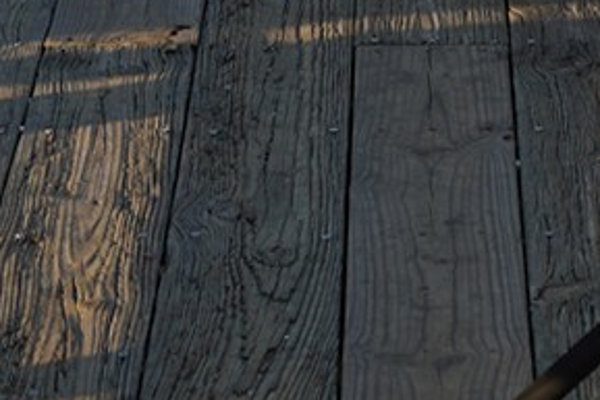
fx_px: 5069
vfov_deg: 4.4
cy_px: -785
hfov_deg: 6.8
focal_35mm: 304
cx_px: 241
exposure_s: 1/100
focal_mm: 44
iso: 100
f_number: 9
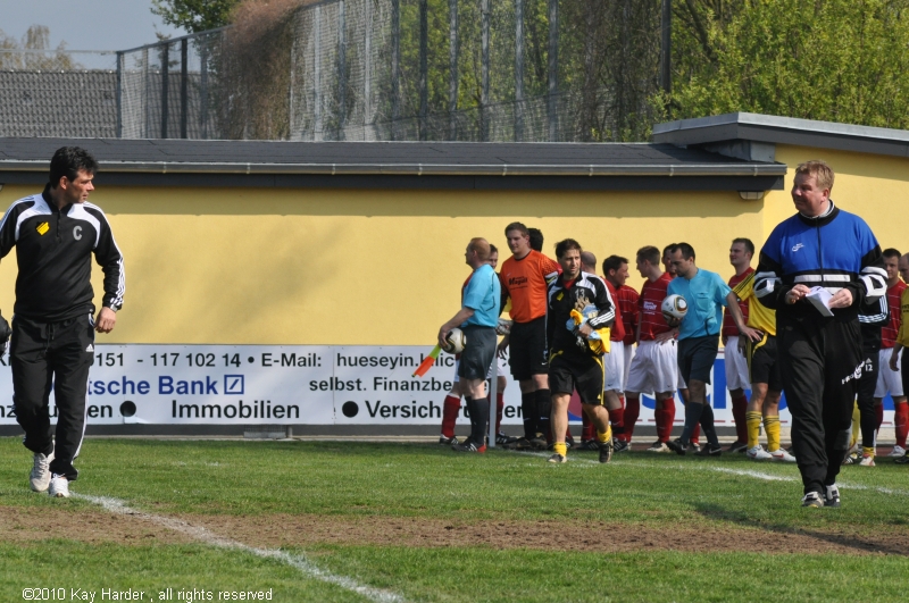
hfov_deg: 6.6
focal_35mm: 315
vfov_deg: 4.4
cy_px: 302
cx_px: 454
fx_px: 7942
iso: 800
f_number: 13
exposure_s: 1/1000
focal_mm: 210
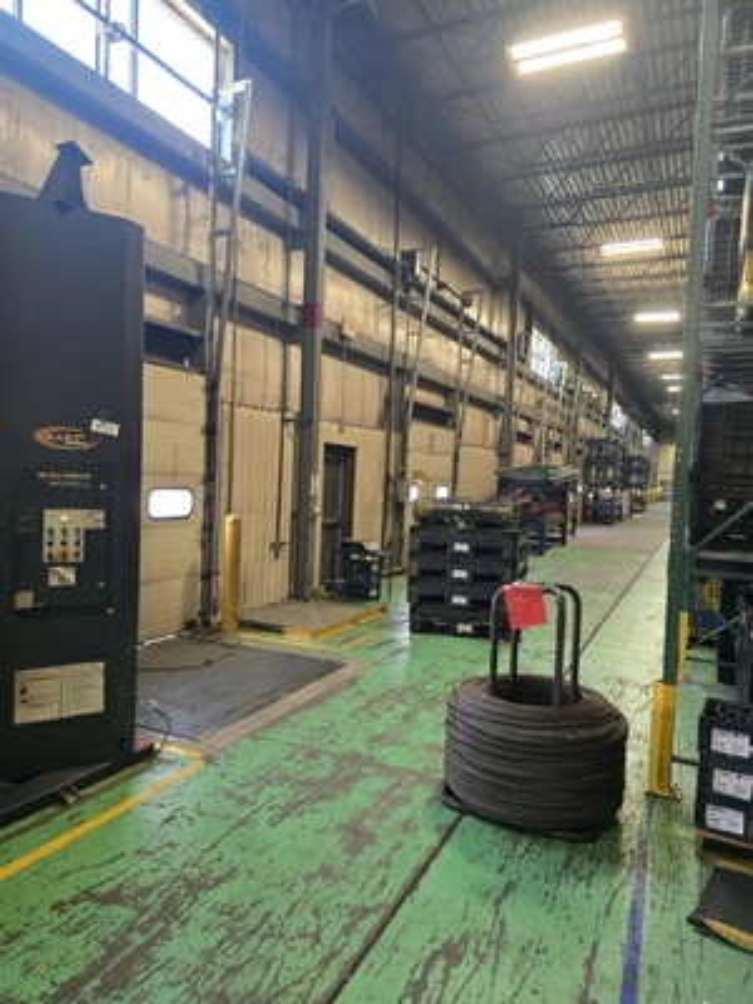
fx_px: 667
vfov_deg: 73.9
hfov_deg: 58.9
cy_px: 502
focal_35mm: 23
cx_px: 376
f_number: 1.7
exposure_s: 1/120
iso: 1000
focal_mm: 6.3
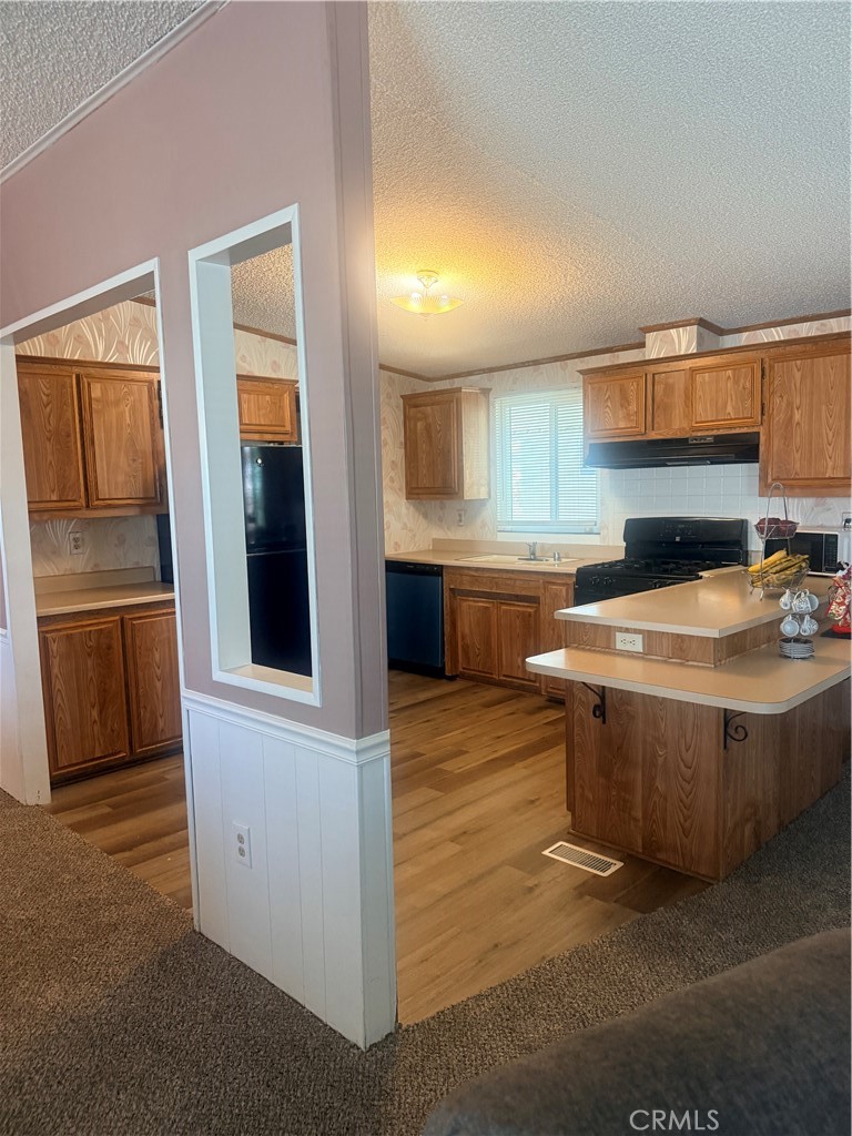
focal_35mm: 24
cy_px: 568
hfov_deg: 56.8
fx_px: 788
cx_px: 426
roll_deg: +2.5
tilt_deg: -4.1
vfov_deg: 71.6
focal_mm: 6.76
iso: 320
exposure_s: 1/120
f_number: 1.78
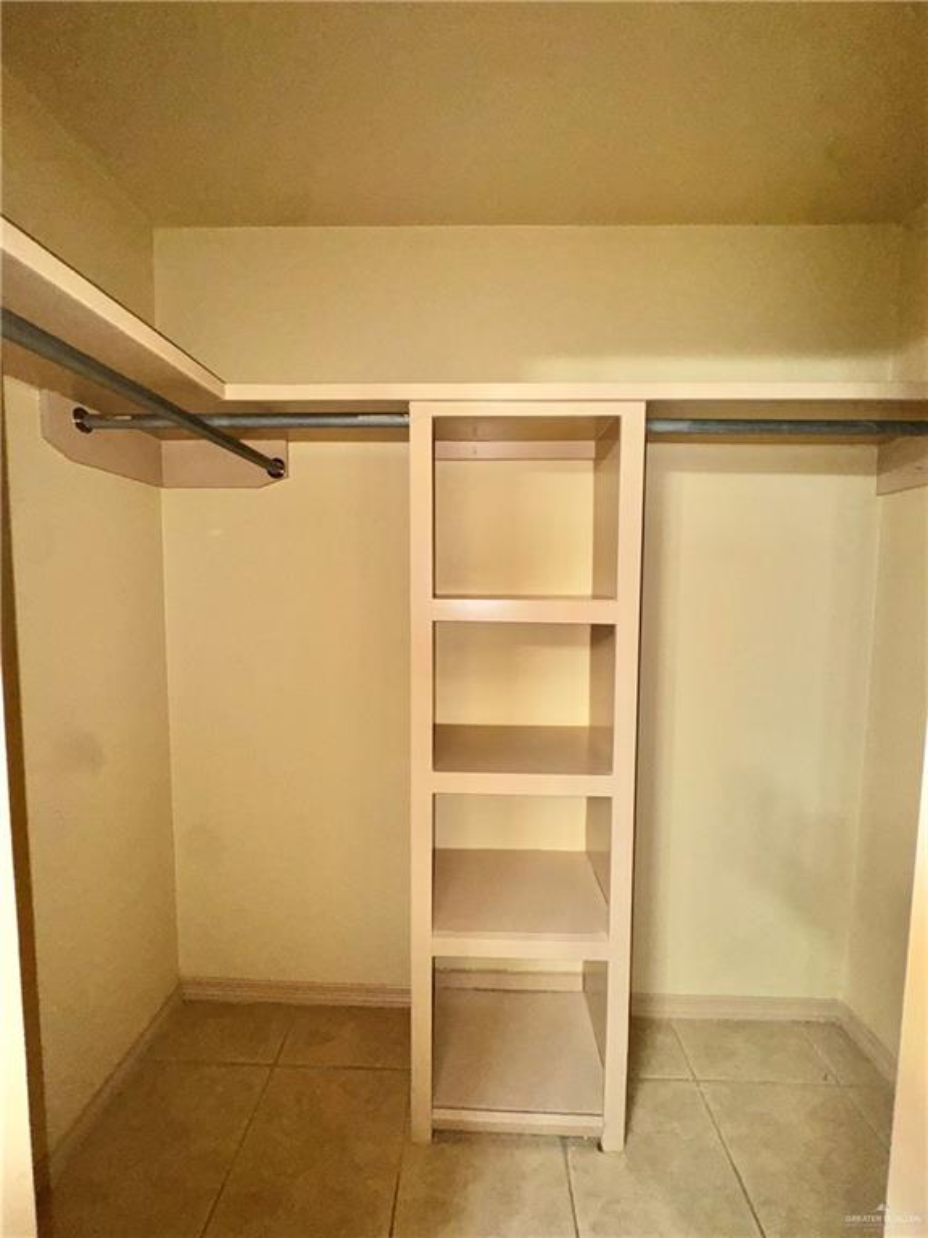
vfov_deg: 102.1
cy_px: 619
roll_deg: +1.2
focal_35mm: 14
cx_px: 464
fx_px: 500
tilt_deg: -4.6
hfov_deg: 85.7
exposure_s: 1/60
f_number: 2.2
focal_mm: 2.22
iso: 125
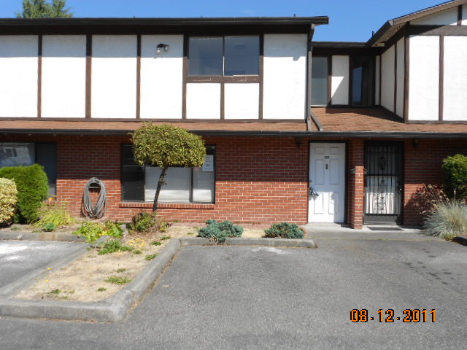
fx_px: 391
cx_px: 234
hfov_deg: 61.7
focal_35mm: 29
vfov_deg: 48.2
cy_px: 175
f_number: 3.4
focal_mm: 5.1
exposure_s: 1/800
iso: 80
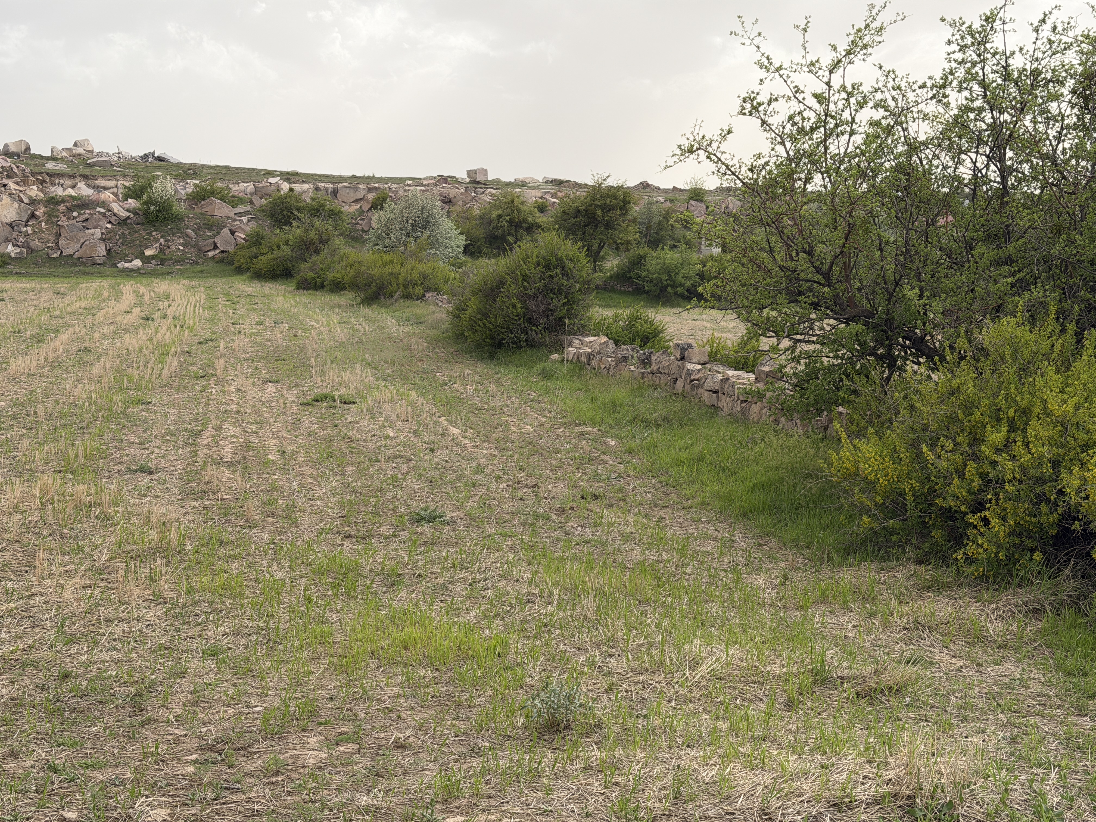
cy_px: 411
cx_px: 548
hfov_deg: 39.7
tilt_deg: -4.0
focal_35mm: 48
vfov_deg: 30.3
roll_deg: -0.8
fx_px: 1520
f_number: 1.78
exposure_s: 1/1429
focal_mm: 6.76
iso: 64
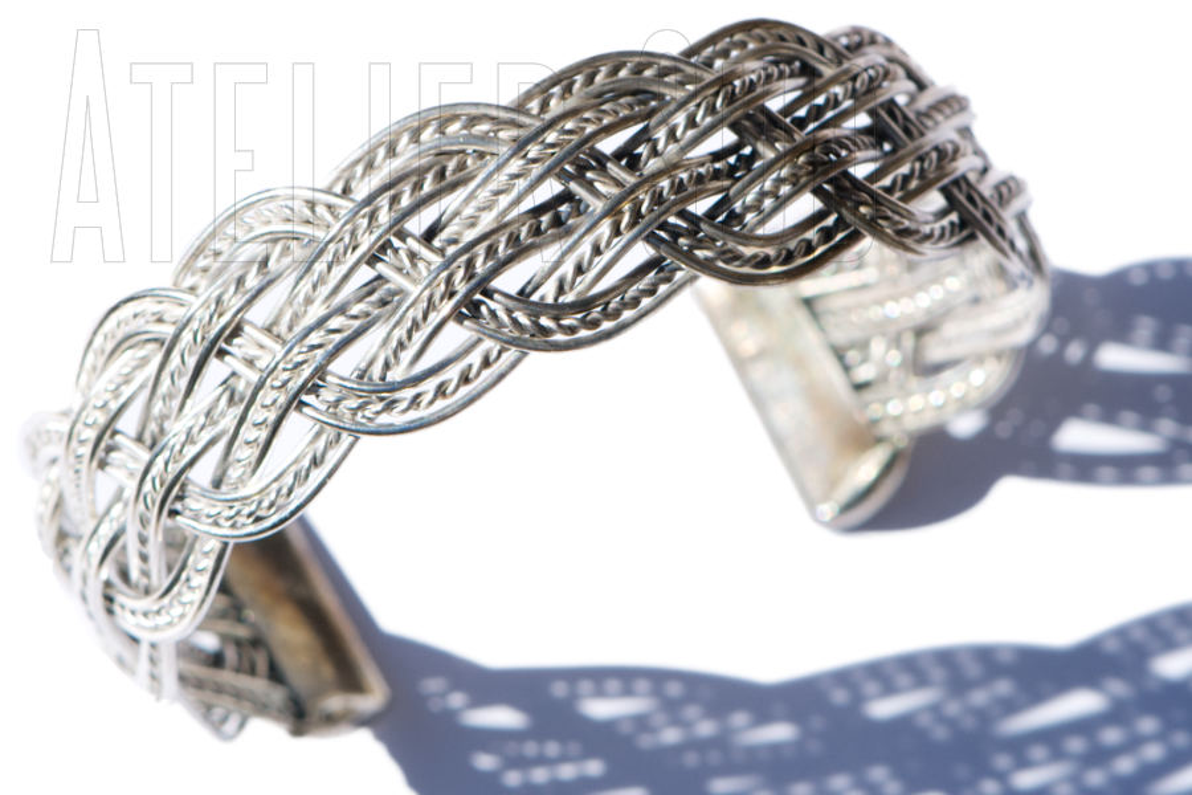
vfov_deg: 10.8
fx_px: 4221
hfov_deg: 16.1
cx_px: 596
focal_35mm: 128
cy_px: 398
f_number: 5.6
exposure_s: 1/800
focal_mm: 85
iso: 200
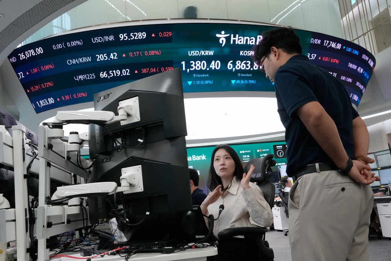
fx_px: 347
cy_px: 130
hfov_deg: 58.7
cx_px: 196
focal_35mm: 32
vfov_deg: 41.1
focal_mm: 32
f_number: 7.1
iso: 4000
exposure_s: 1/250
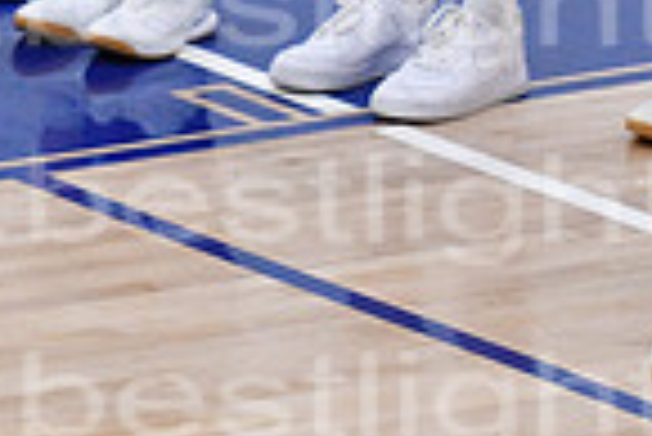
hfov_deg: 2.1
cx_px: 612
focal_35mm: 962
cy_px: -281
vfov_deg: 1.4
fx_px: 17440
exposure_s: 1/1250
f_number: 3.2
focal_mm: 160
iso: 6400
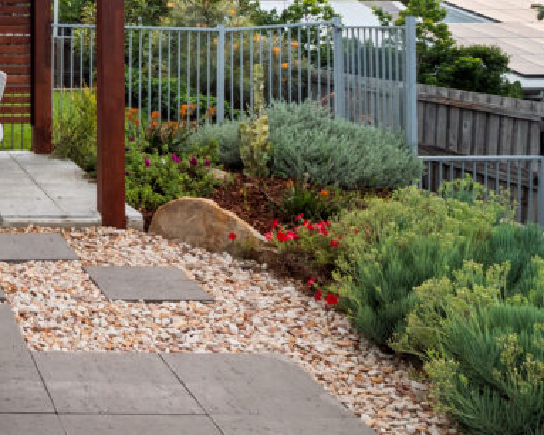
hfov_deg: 31.7
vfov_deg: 30.2
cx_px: -139
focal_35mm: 47
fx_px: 756
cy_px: 20
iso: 400
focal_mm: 9
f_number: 8
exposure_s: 1/6
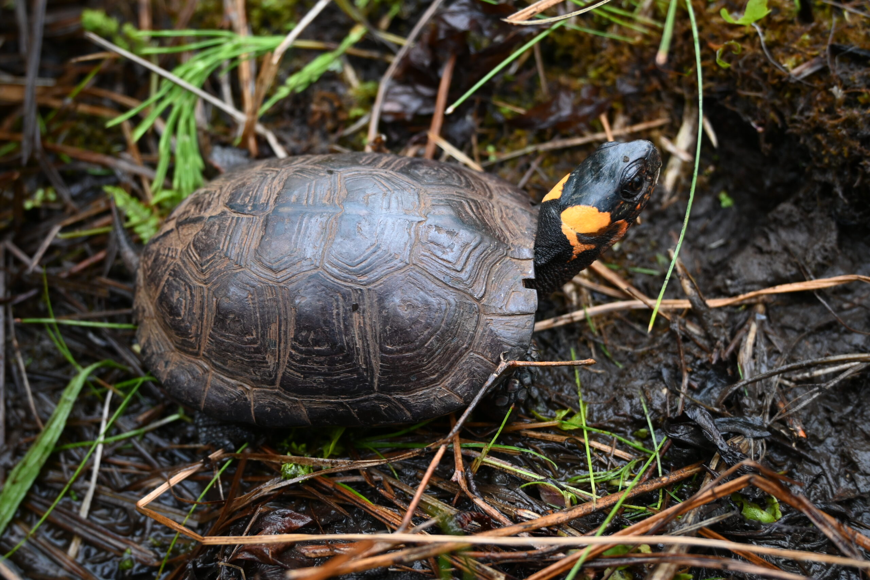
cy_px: 290
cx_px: 435
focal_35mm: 37
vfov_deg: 36.2
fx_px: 888
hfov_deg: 52.2
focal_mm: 24.5
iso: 200
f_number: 4.5
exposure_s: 1/250
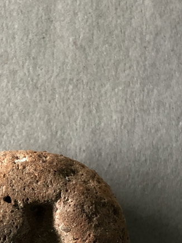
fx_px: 912
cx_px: -2
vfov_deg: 15.1
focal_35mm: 130
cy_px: 202
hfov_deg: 11.3
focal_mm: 3.99
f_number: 1.8
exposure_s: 1/24
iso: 40
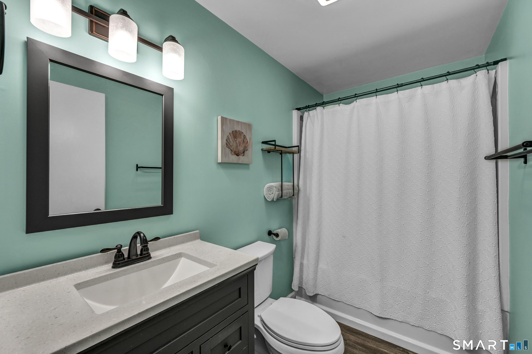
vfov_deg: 81.1
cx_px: 266
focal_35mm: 14
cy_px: 177
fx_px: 207
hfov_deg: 104.3
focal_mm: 14
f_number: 7.1
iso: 320
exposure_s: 1/100
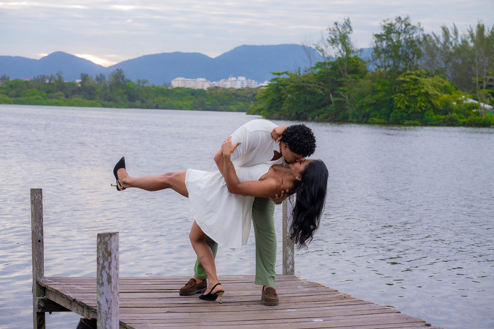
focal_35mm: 87
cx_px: 247
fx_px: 1190
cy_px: 164
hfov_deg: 23.4
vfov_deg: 15.8
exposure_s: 1/200
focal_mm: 56
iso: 320
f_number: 4.5
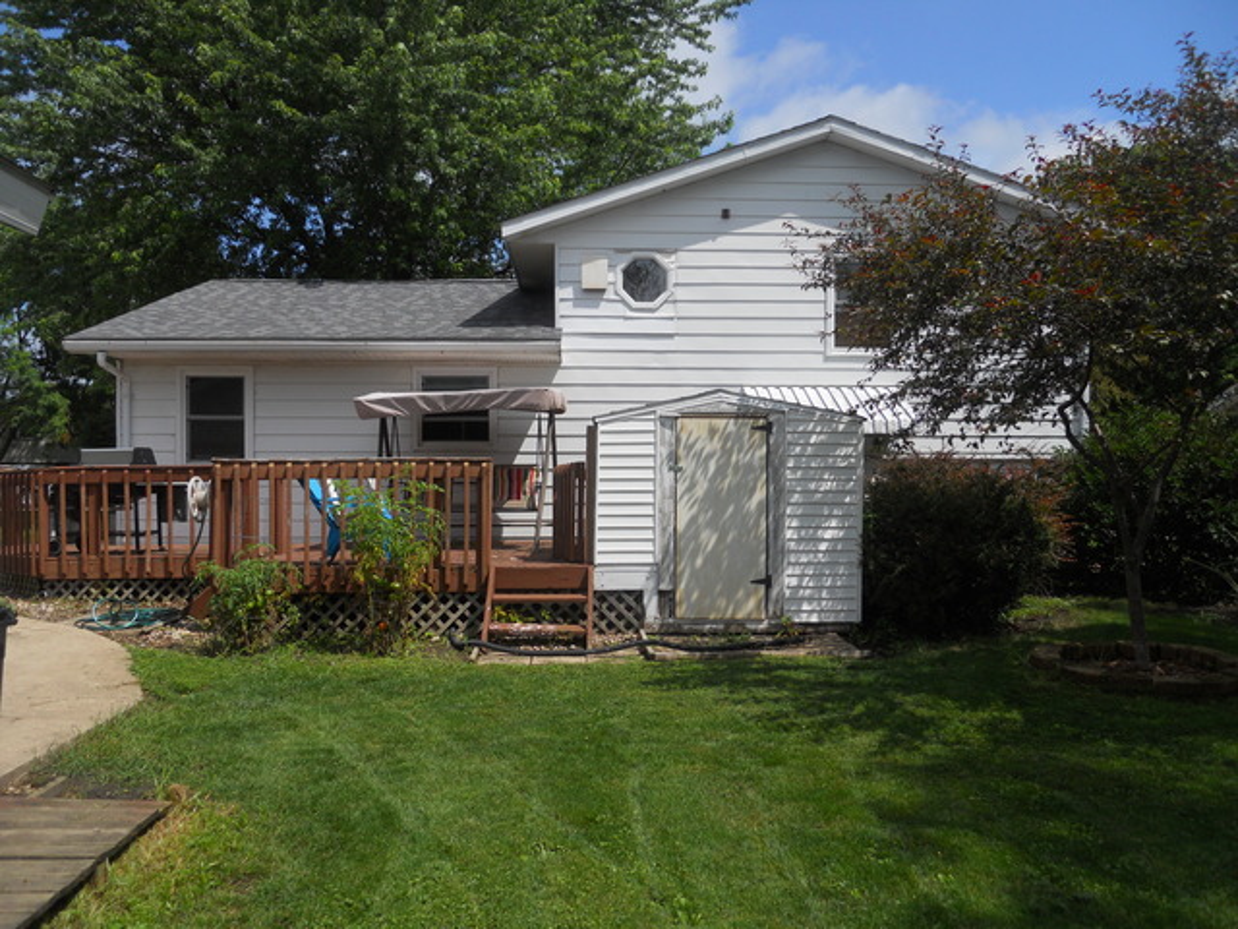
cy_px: 464
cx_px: 619
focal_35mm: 28
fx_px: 1001
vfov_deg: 49.7
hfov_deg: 63.4
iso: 80
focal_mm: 5
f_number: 5.4
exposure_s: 1/500
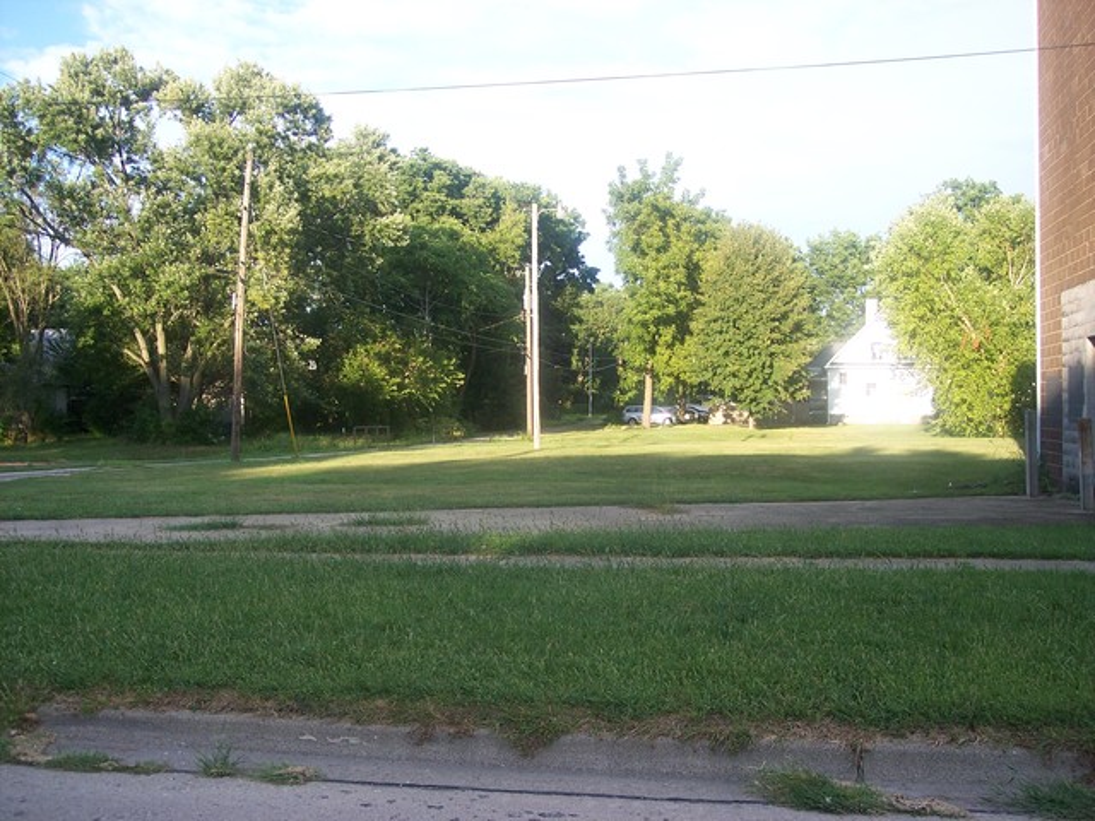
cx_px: 548
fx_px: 1234
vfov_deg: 36.8
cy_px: 410
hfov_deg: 47.9
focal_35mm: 39
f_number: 3.4
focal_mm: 8
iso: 100
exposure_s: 1/250
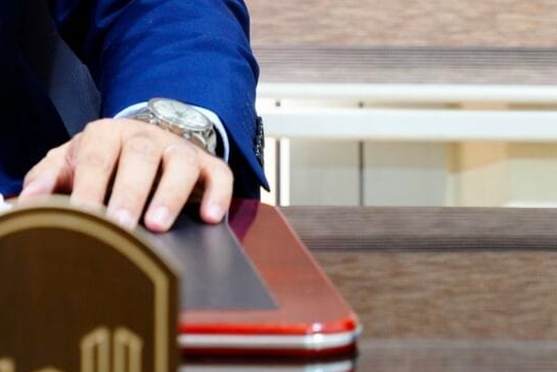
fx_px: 4214
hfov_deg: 7.5
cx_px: -234
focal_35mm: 272
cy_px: -293
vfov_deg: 5.0
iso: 250
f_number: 2.8
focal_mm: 57.5
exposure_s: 1/25
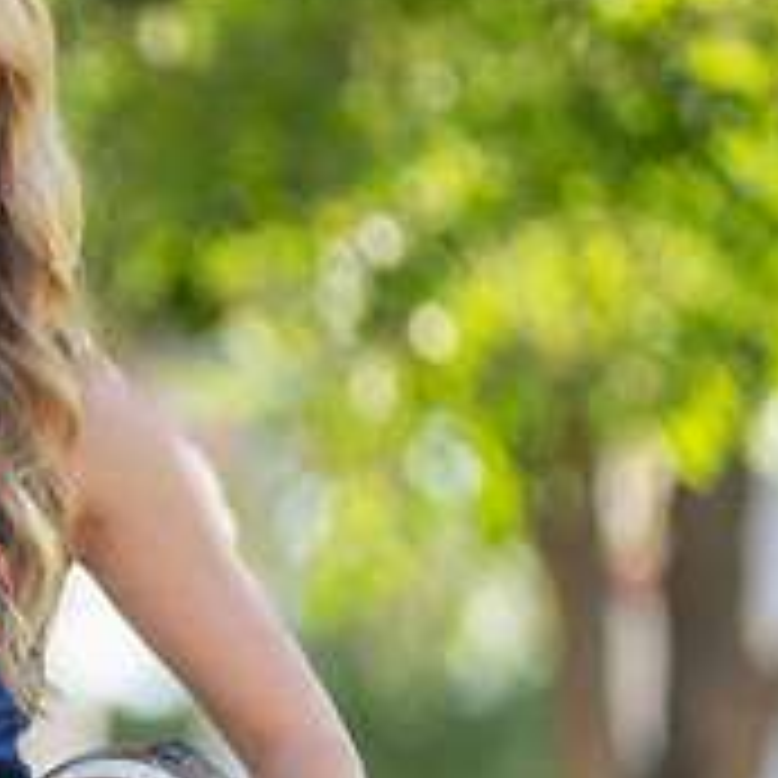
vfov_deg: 3.5
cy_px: 551
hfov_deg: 3.5
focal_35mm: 495
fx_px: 12587
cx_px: -193
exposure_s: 1/320
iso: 100
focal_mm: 174
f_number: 2.8
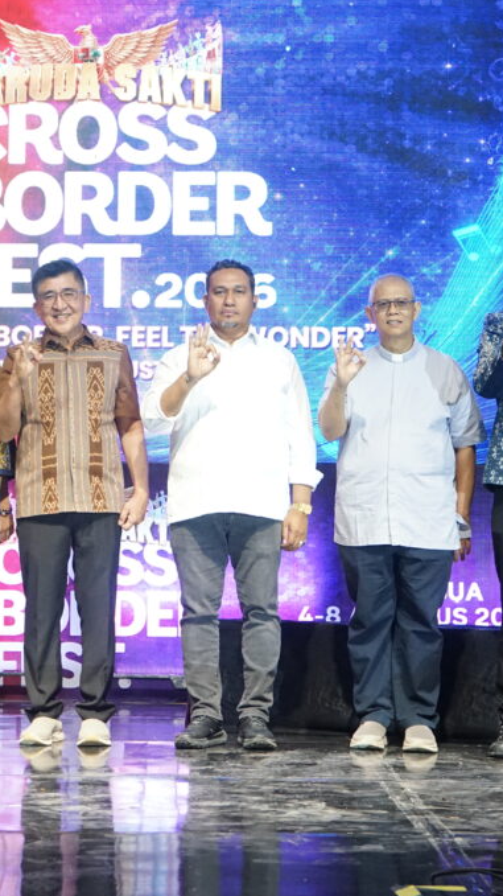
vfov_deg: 27.9
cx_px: 147
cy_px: 447
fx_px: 1803
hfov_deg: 15.8
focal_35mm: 76
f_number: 5.6
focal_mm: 48
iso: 5000
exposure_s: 1/160
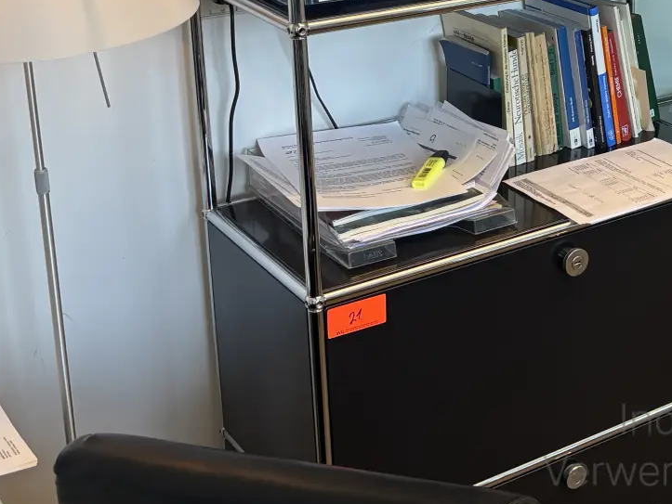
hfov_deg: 26.6
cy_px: 4
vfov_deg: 20.7
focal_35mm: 69
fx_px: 1340
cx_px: 676
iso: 100
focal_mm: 5.96
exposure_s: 1/100
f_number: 1.6
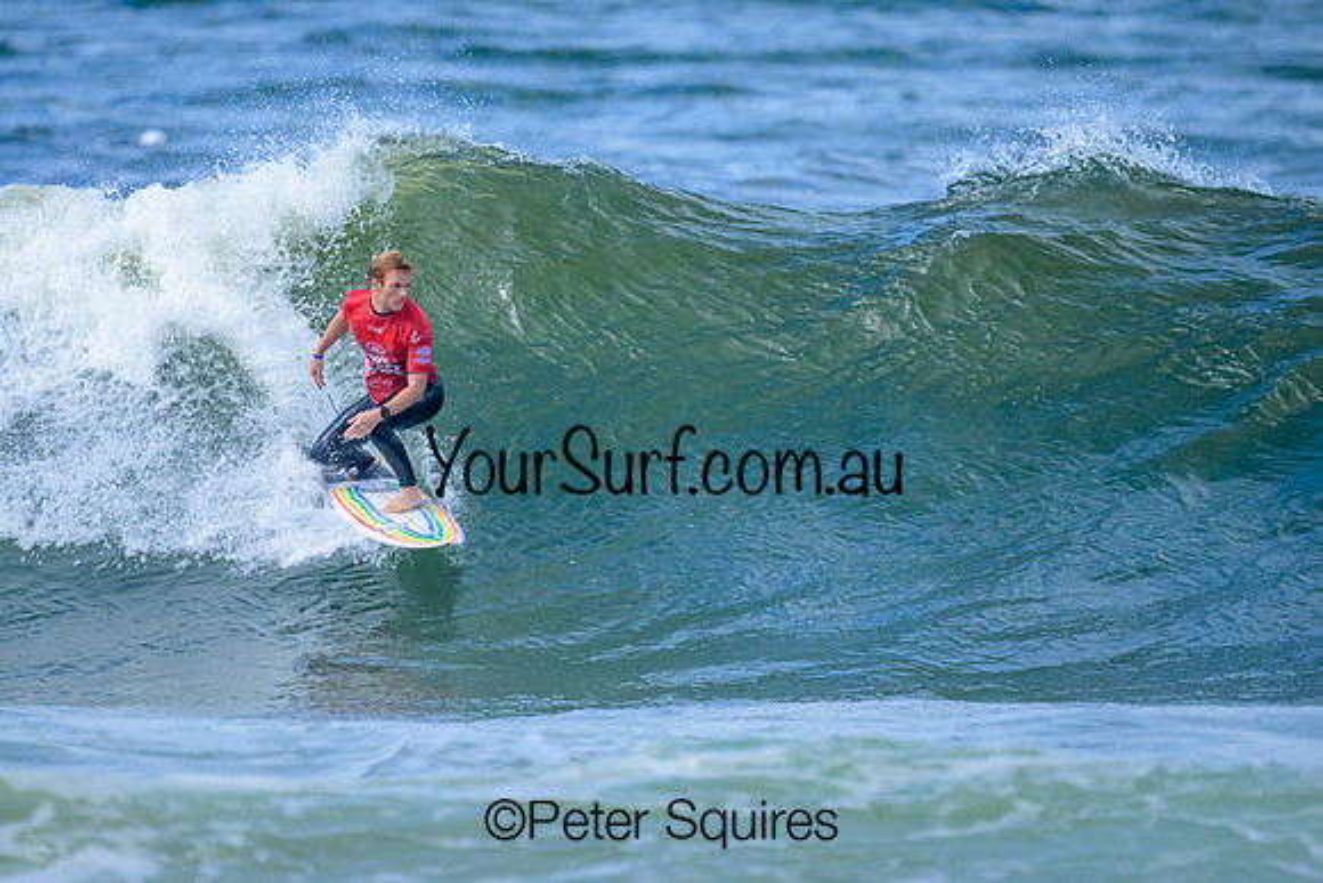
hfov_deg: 1.9
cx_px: 598
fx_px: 40394
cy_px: 350
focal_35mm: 1099
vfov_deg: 1.3
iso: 450
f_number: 6.3
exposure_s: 1/2000
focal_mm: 800
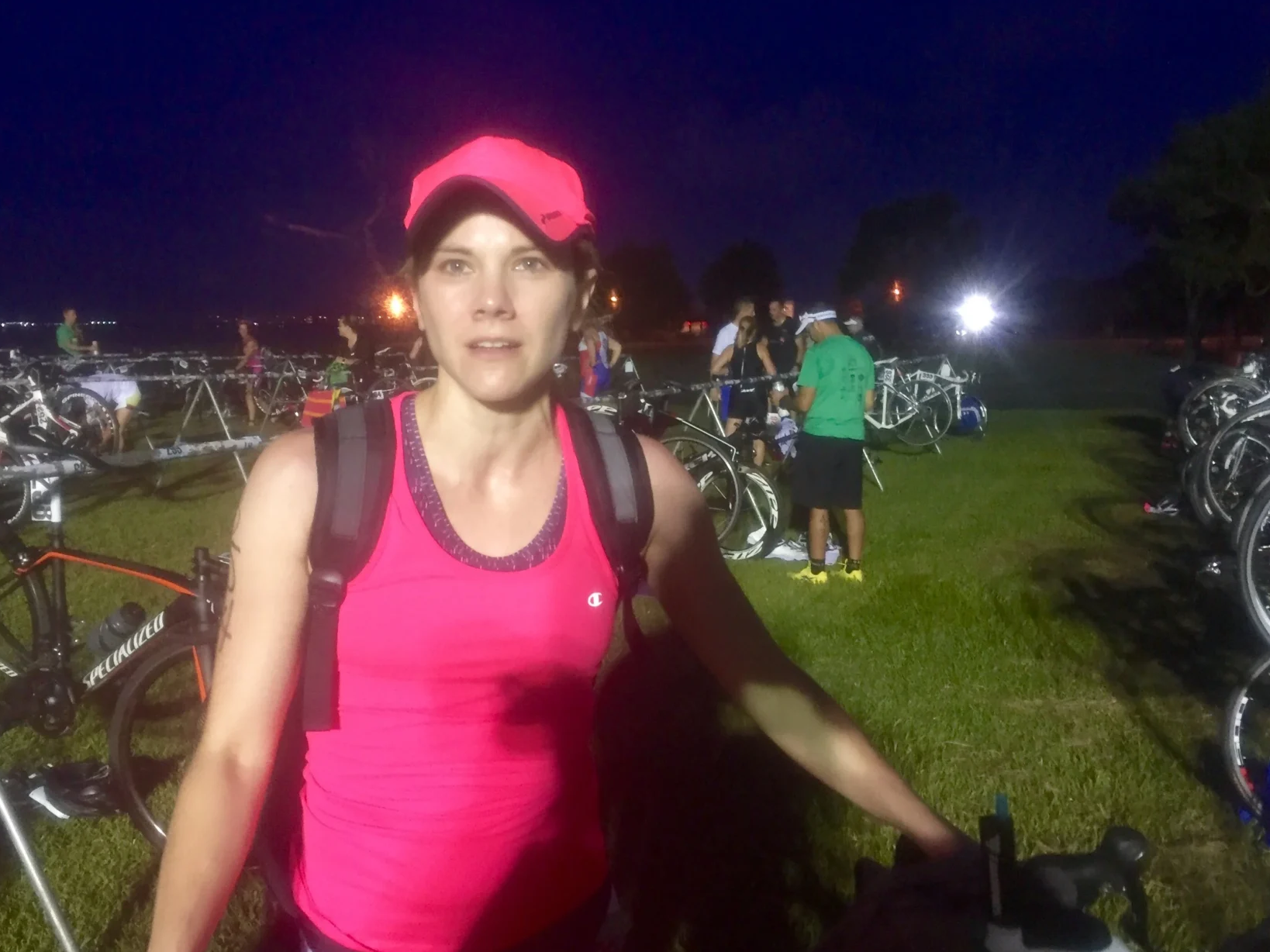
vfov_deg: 41.7
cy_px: 530
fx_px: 1247
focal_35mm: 34
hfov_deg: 54.0
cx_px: 613
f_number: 2.2
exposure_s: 1/17
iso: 250
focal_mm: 4.15
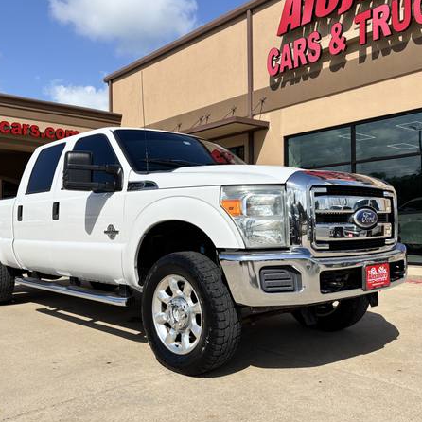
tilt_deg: +1.0
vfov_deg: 49.7
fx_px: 455
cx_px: 189
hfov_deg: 49.7
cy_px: 222
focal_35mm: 33
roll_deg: +0.0
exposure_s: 1/6329
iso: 50
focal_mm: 5.96
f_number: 1.6
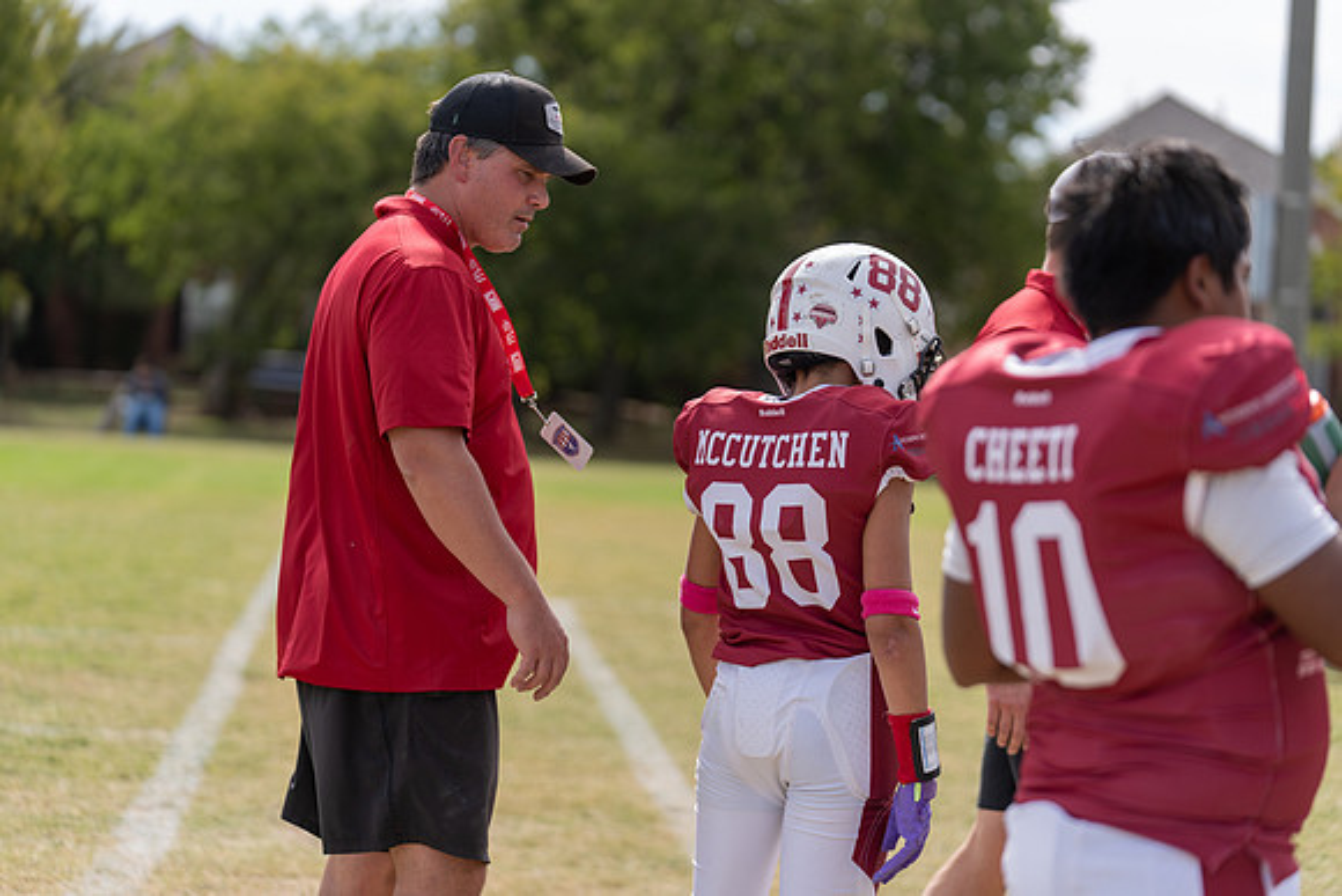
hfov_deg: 18.4
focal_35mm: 111
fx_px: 4139
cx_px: 671
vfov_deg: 12.3
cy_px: 448
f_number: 3.2
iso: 100
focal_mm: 111
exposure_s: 1/640
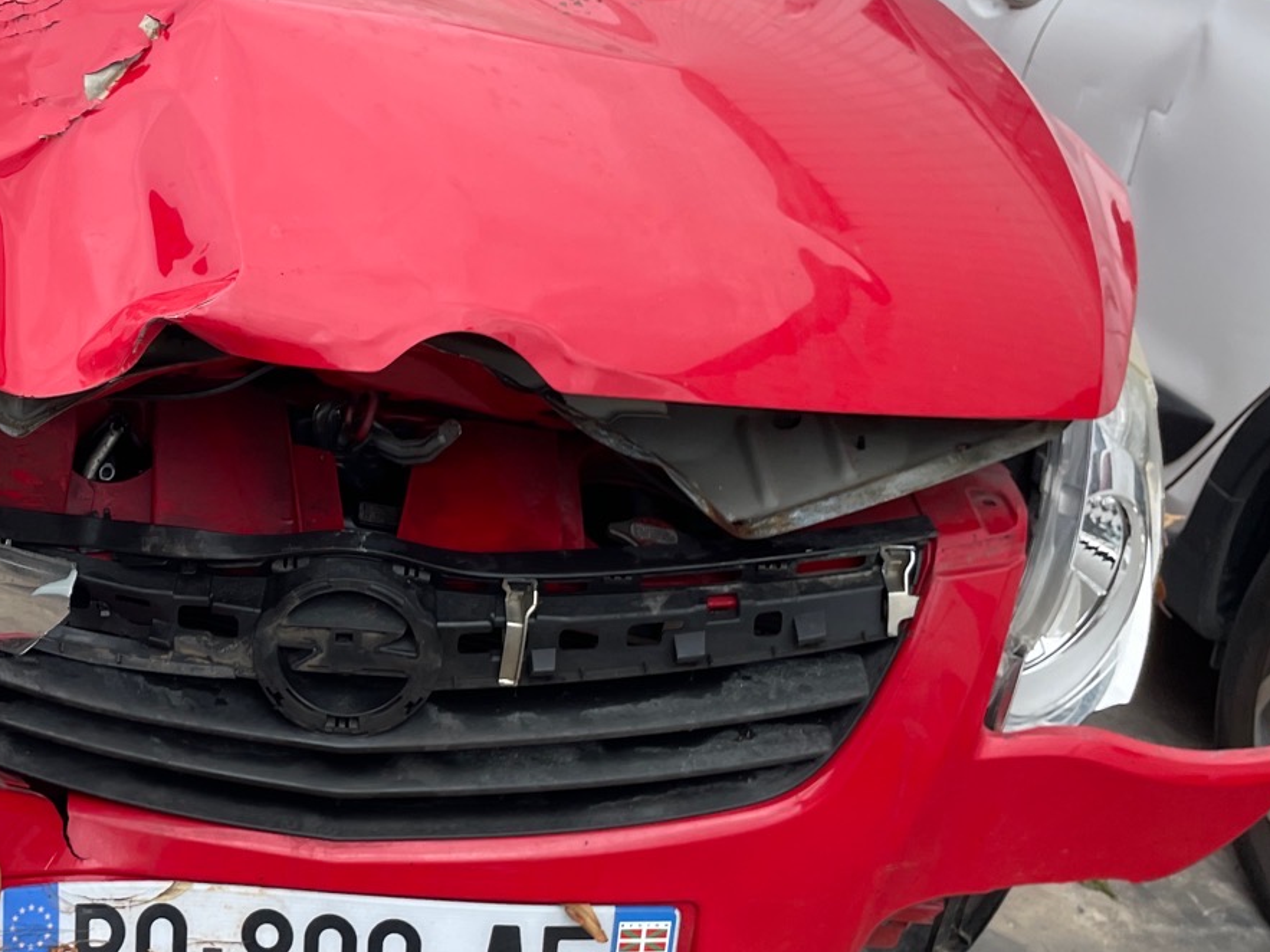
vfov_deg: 27.5
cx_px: 75
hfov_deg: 33.8
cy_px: 565
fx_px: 1944
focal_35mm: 53
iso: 32
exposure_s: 1/121
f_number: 1.6
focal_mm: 4.2
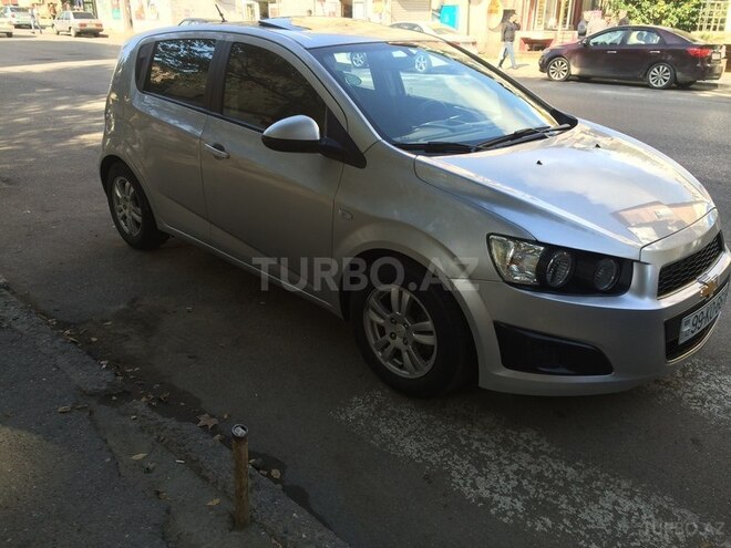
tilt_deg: -20.6
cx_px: 366
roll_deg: +1.2
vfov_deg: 48.2
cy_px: 274
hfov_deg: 61.7
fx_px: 612
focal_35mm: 29
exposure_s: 1/387
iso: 32
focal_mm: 4.15
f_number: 2.2
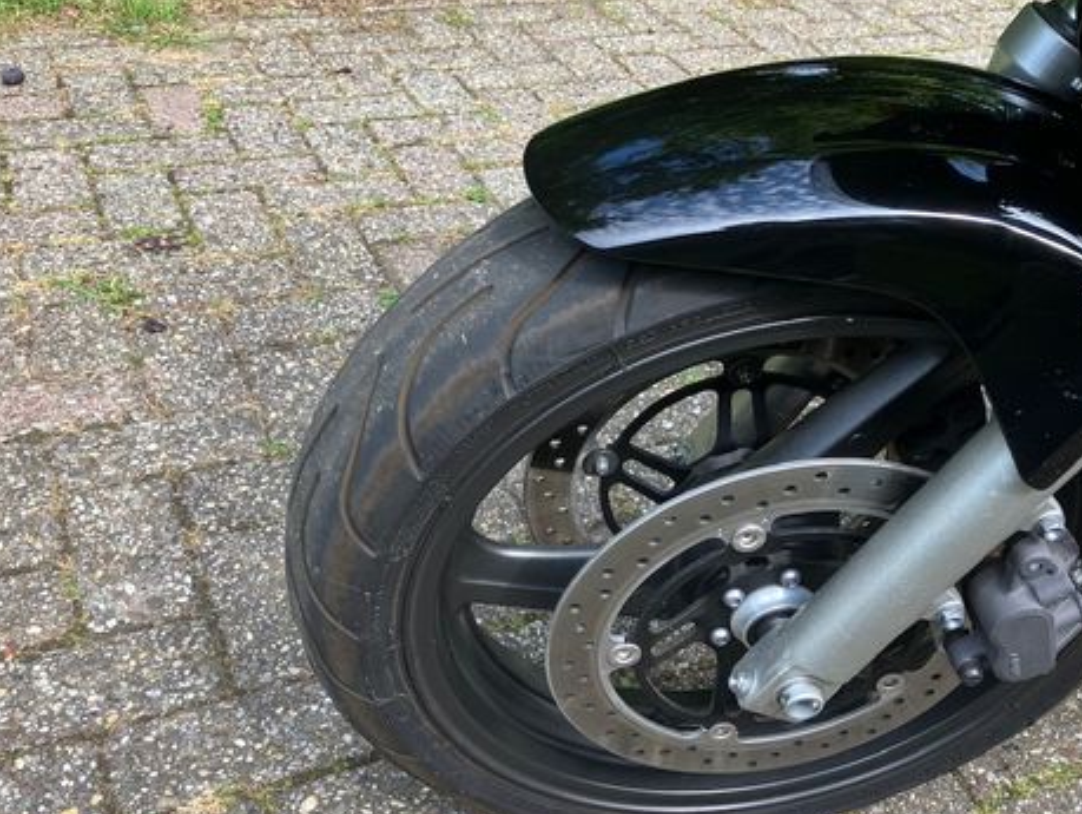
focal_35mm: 39
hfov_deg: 47.7
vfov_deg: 36.7
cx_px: 625
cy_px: 507
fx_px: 1220
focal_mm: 3.99
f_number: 1.8
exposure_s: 1/224
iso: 25
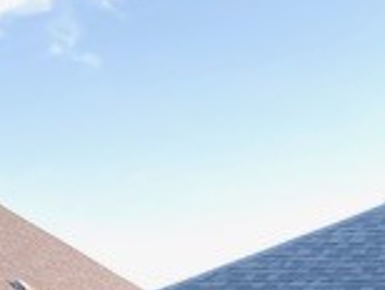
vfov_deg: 12.6
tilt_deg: -1.5
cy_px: 508
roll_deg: -4.5
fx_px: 1203
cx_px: 255
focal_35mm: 108
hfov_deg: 18.1
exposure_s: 1/502
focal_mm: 4.25
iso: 32
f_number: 1.8
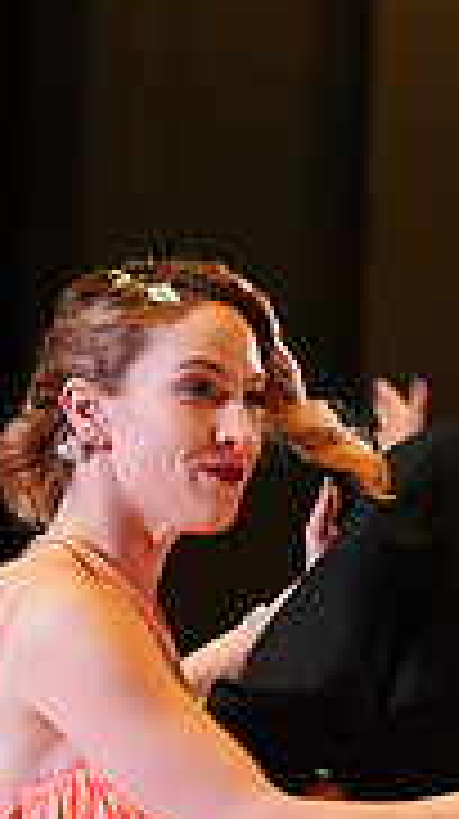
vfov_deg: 5.7
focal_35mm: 375
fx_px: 8137
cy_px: 1102
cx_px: 511
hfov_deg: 3.2
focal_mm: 112
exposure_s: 1/400
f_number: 4
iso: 3200
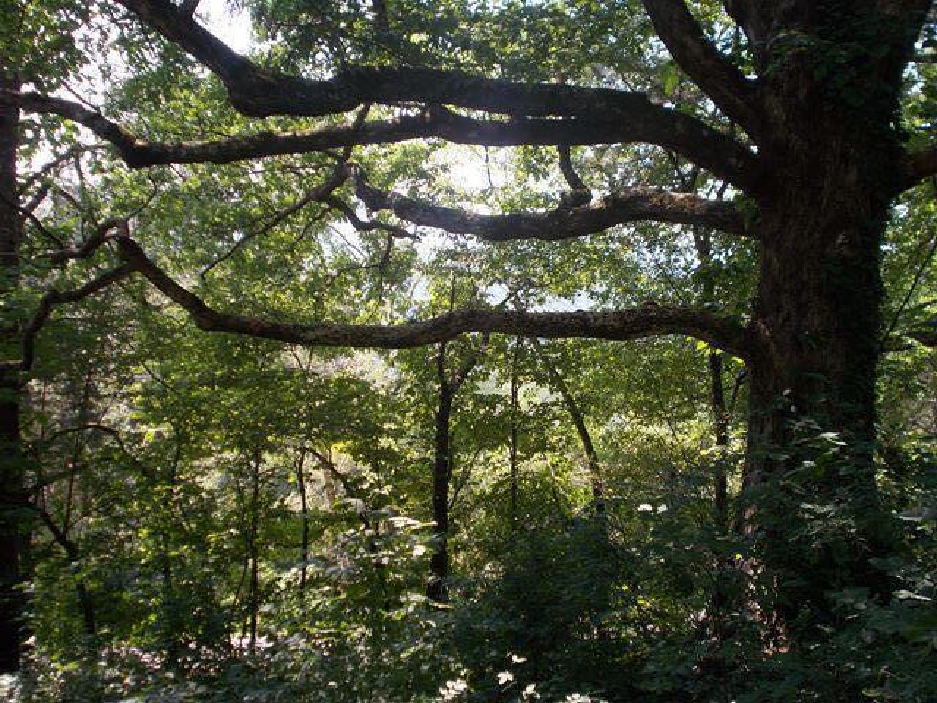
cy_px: 352
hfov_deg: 42.9
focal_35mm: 44
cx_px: 468
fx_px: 1191
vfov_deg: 32.9
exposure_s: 1/80
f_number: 4.2
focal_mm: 7.9
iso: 80
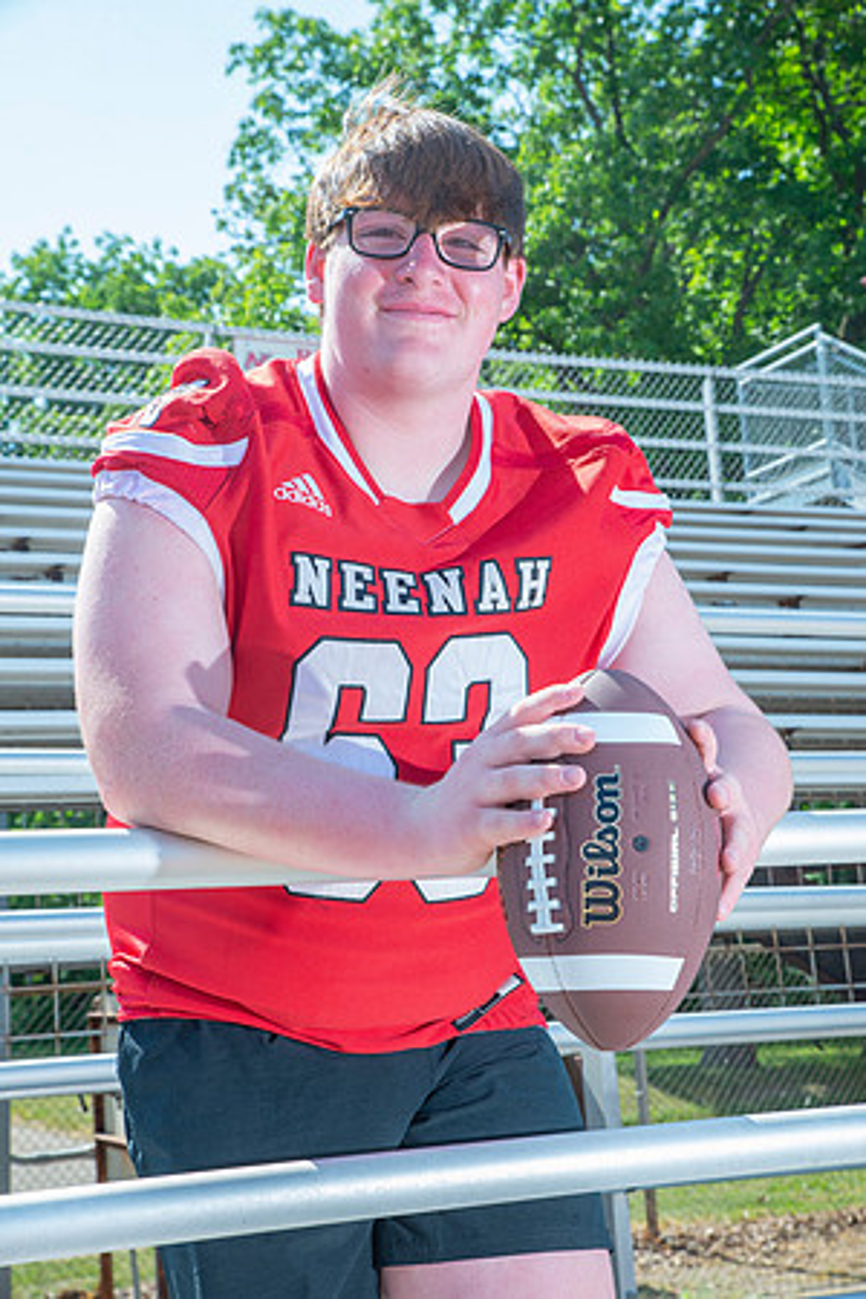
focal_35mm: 56
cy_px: 650
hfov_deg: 24.2
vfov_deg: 35.6
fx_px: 2021
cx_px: 433
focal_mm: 56
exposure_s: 1/200
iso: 320
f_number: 11
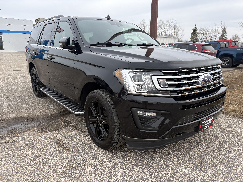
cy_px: 91
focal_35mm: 26
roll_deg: -1.6
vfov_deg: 53.1
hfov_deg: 67.3
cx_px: 122
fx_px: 183
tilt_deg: -14.5
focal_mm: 5.96
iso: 50
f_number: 1.6
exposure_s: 1/987
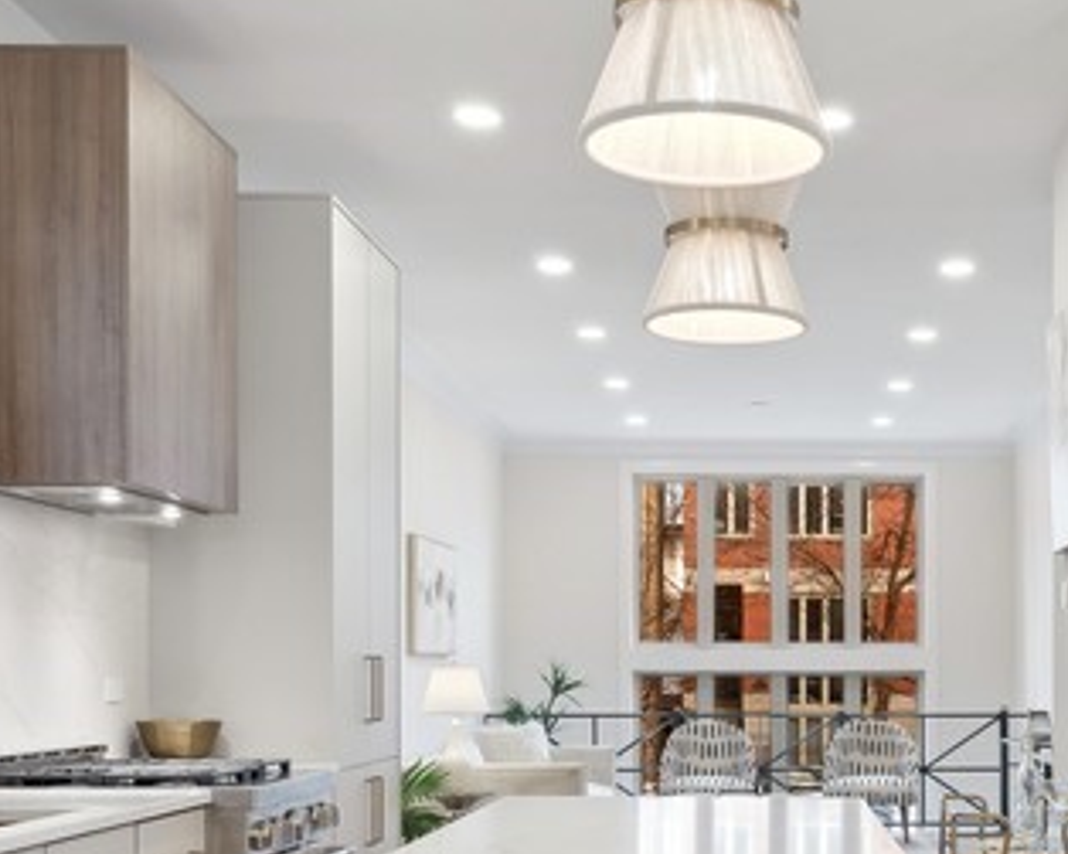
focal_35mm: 51
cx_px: 837
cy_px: 704
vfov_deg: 28.9
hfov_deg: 35.6
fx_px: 1612
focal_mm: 19
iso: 200
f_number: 8
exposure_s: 1/8
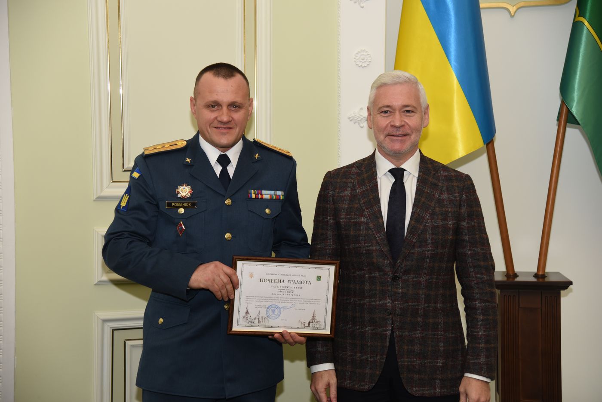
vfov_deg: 20.6
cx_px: 301
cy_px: 201
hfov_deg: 30.5
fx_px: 1104
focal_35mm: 66
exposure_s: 1/200
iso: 800
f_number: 4
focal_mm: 66
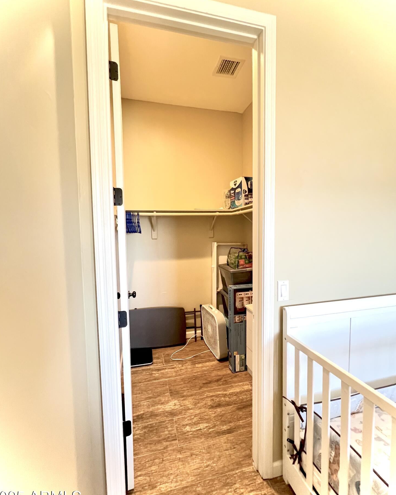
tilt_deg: -2.6
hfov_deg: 88.0
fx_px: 205
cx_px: 194
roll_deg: +1.8
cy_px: 249
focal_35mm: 14
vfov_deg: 100.7
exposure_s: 1/60
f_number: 1.8
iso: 500
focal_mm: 1.57
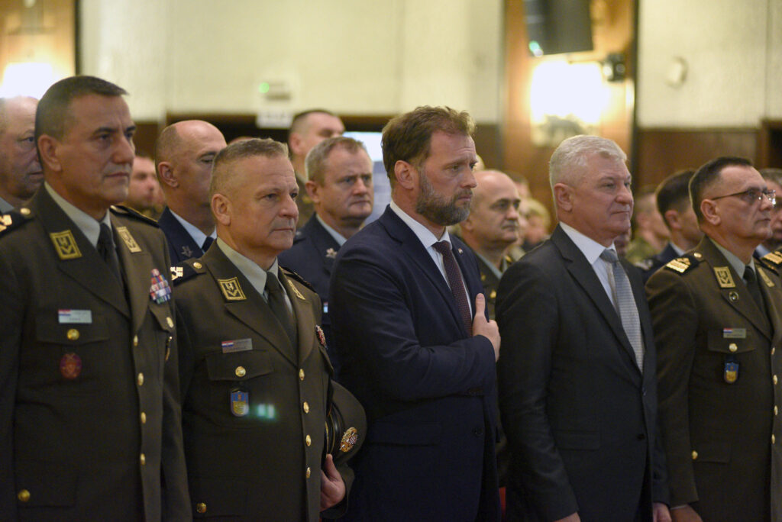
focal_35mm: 112
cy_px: 261
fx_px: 2434
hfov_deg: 18.3
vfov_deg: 12.2
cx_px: 391
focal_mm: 112
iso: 6400
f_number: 2.8
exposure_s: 1/200
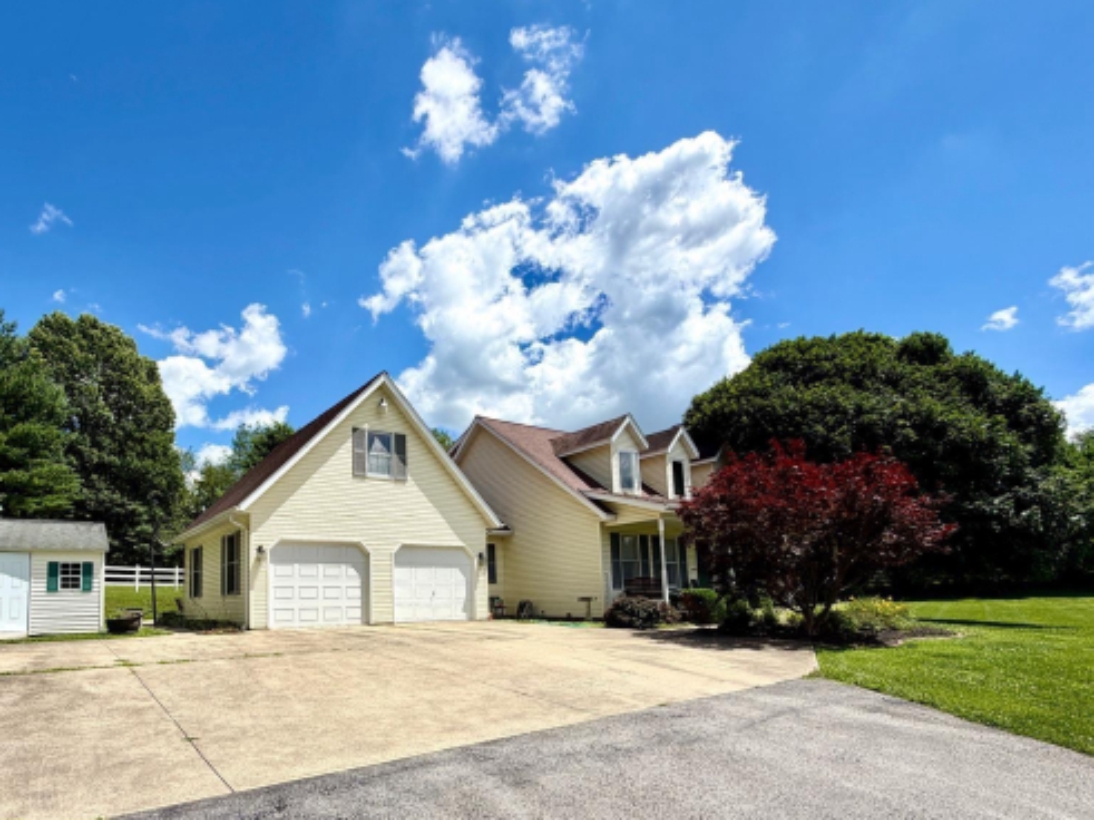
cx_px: 400
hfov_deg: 82.8
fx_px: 600
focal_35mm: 19
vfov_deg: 66.9
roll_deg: +2.0
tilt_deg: +5.6
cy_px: 544
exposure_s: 1/1211
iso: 20
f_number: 2.2
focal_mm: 2.22
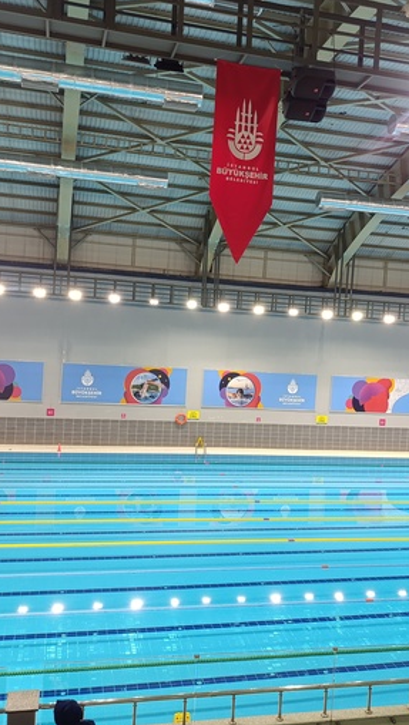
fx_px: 654
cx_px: 219
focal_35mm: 34
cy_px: 365
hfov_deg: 34.7
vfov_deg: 58.0
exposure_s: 1/50
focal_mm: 6.14
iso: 800
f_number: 1.6
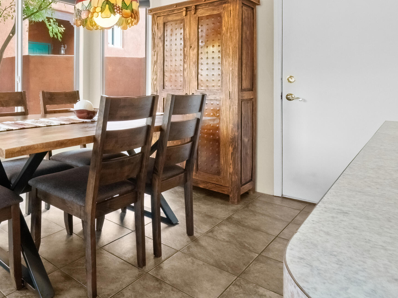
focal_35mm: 25
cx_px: 66
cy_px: 84
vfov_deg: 53.0
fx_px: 287
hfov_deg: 62.1
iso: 2000
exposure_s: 1/3
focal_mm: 10
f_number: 22
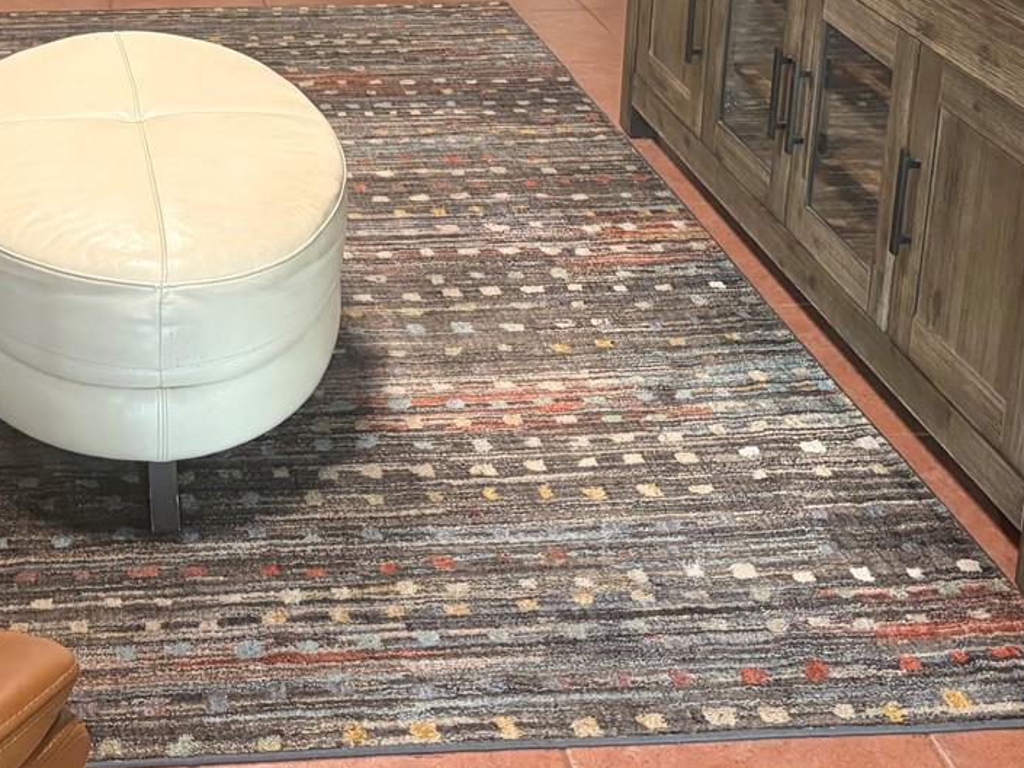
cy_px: -62
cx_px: 155
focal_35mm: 59
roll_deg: +0.2
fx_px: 1746
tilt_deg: -16.0
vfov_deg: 23.4
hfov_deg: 31.5
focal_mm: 5.96
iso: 320
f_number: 1.6
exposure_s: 1/60
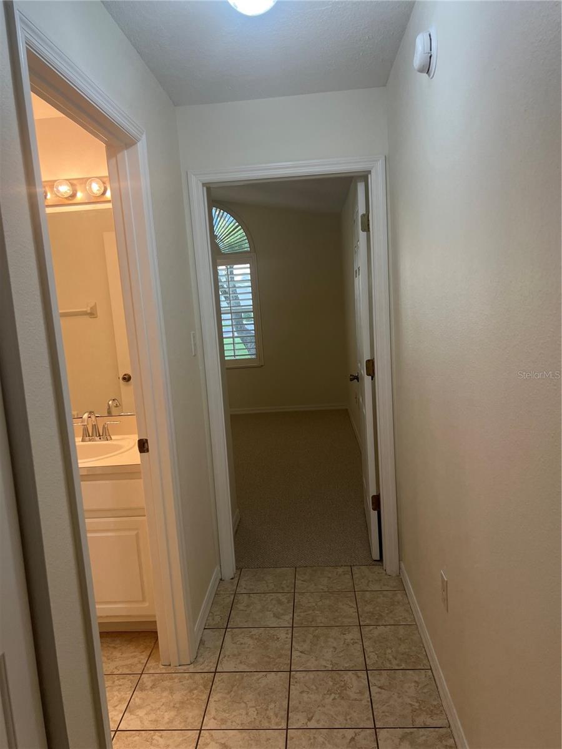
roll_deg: +3.7
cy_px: 374
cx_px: 281
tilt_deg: -7.5
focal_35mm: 26
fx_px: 563
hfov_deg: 53.1
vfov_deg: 67.3
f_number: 1.5
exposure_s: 1/120
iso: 50
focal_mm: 5.7
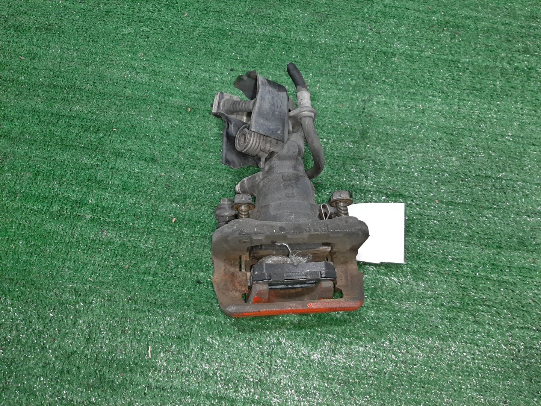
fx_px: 406
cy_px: 203
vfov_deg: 53.1
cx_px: 270
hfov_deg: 67.3
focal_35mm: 26
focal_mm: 3.93
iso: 209
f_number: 1.7
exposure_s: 1/50
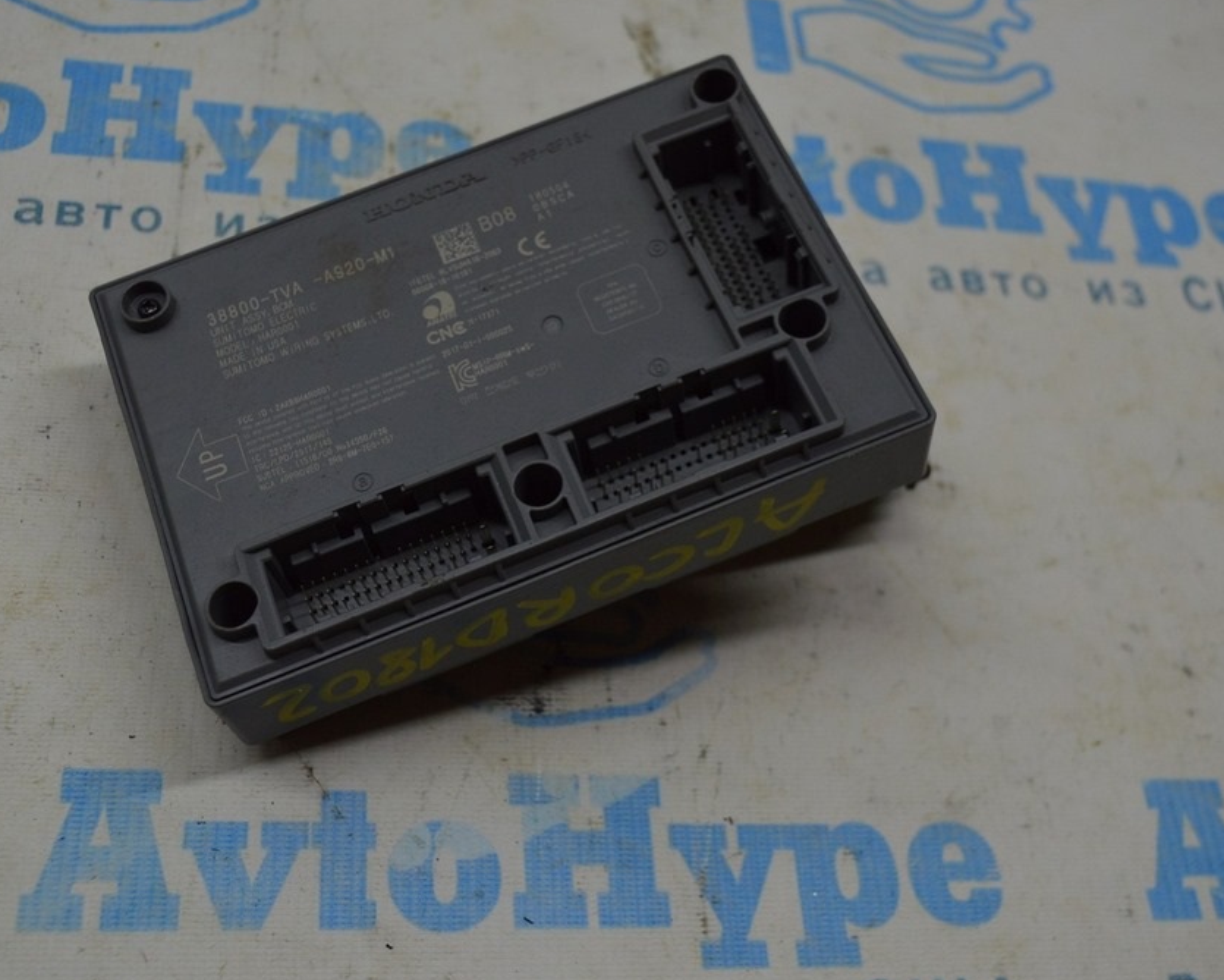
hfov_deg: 39.9
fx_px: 1687
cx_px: 567
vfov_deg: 32.4
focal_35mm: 47
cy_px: 489
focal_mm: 27
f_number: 5.6
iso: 400
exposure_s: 1/125
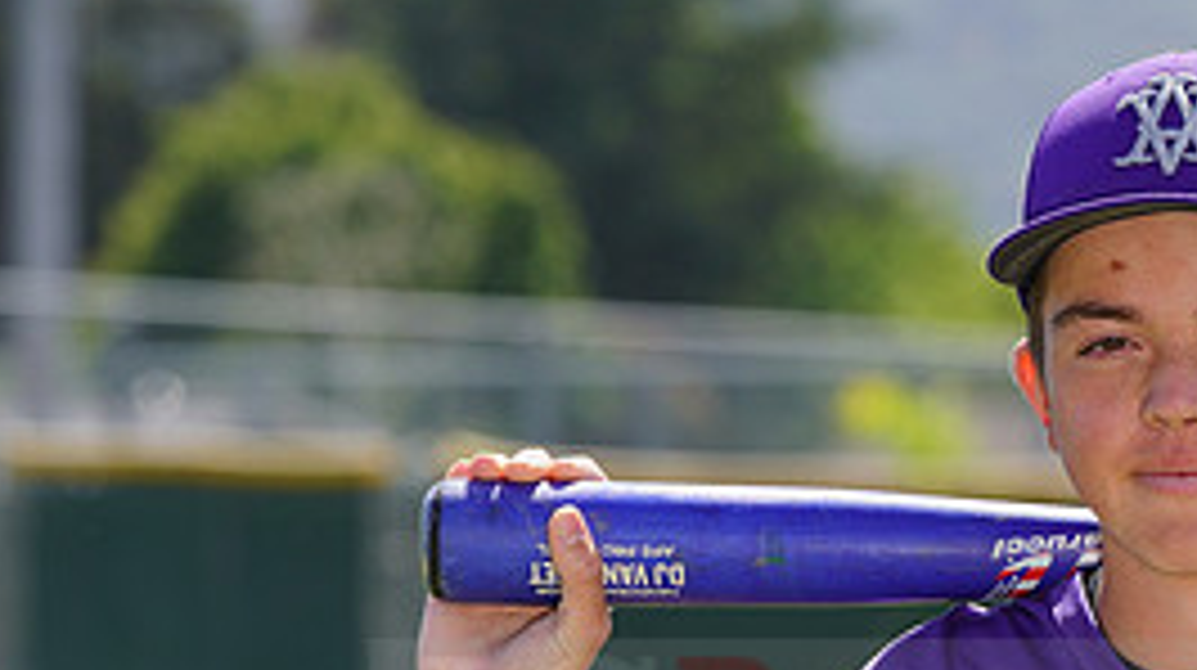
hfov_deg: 4.6
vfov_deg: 2.6
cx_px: 1125
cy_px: 697
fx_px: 14934
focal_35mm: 471
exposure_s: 1/250
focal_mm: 206
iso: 100
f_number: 8
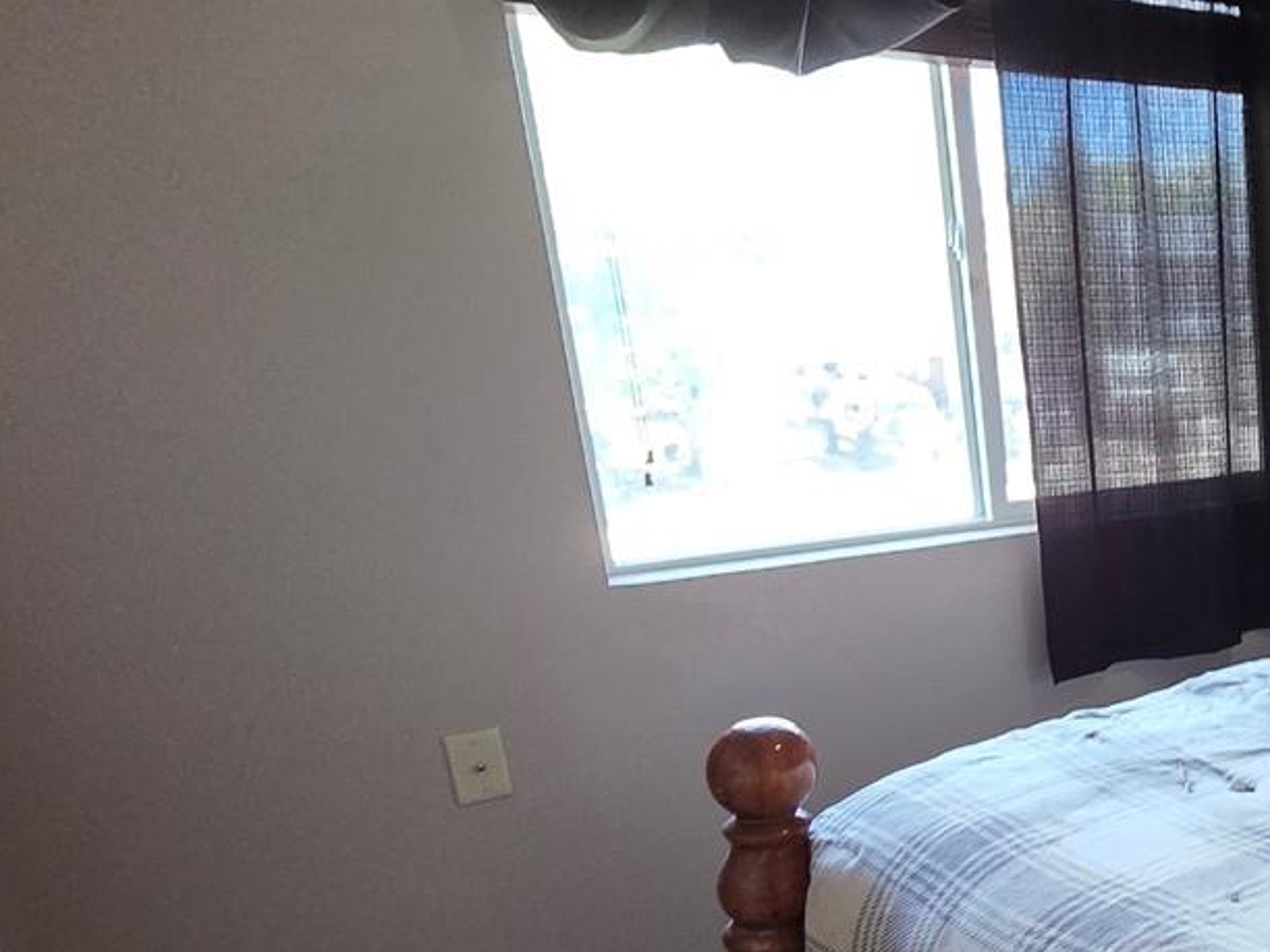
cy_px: 645
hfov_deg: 40.4
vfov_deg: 41.2
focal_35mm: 34
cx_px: 1475
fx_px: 1247
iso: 400
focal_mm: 2.2
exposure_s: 1/60
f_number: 2.2
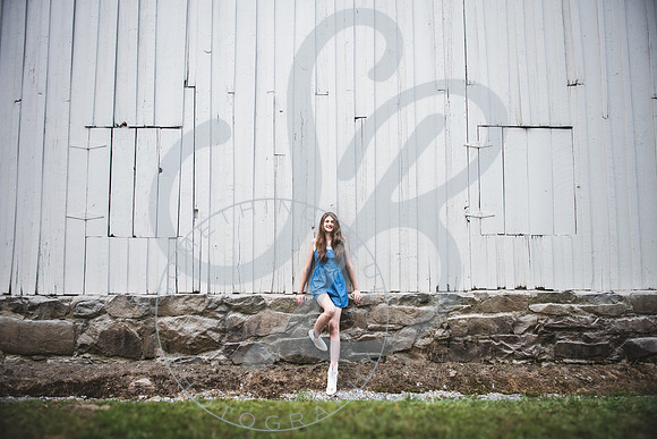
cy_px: 219
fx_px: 443
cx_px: 325
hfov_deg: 73.1
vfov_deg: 52.6
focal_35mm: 24
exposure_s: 1/400
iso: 500
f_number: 2.8
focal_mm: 24
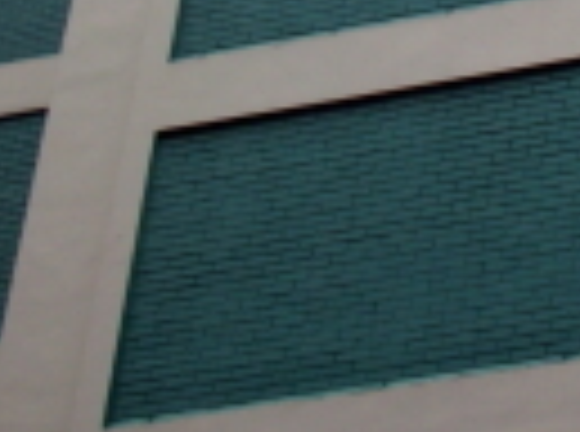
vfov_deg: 8.9
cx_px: 922
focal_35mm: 158
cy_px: -392
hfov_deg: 11.9
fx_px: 2640
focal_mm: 6.2
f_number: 5.6
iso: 80
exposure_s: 1/160
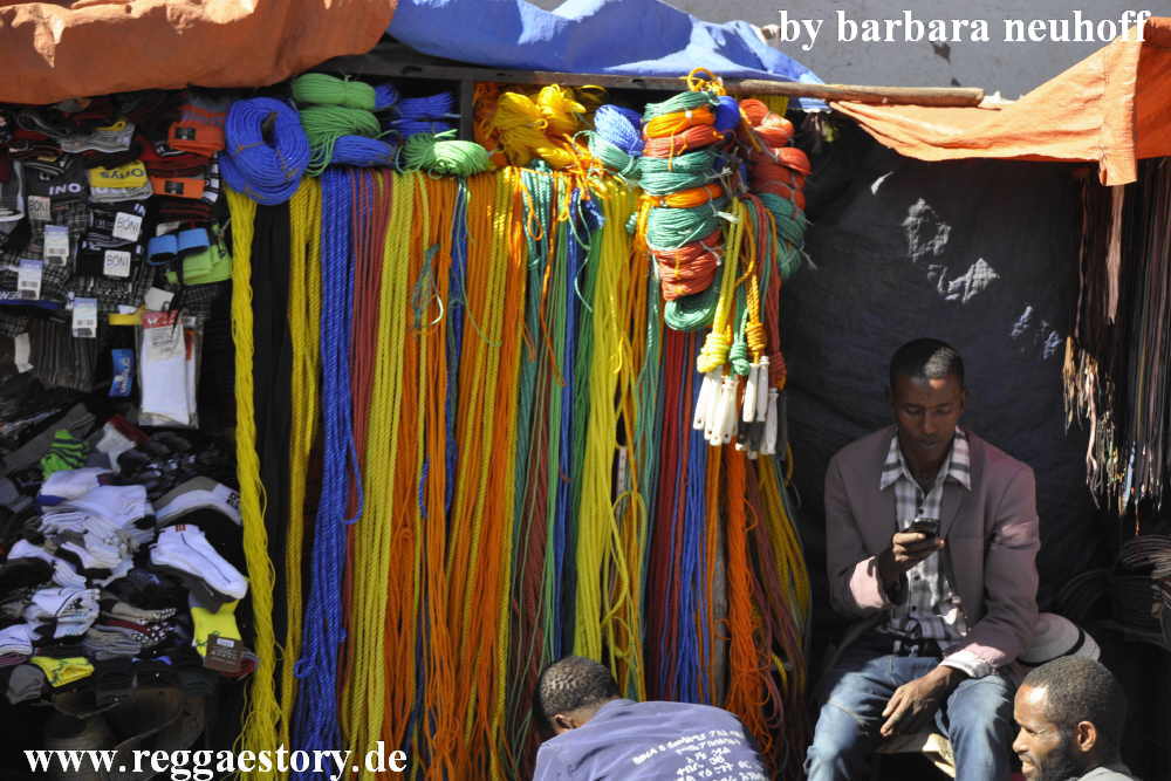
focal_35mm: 105
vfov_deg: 13.0
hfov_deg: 19.5
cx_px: 586
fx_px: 3416
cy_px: 390
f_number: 5.3
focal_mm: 70
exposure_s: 1/1000
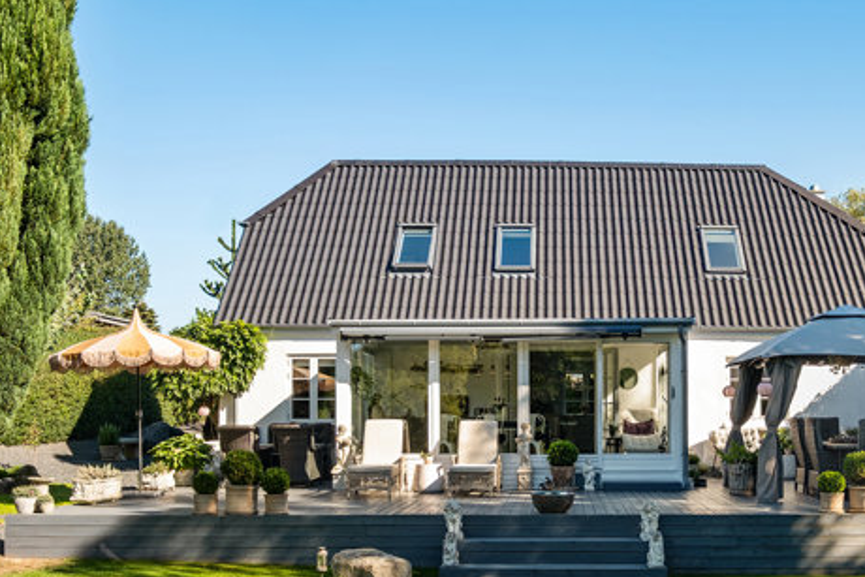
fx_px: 1033
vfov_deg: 31.0
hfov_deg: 45.0
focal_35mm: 43
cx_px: 553
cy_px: 370
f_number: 7.1
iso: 200
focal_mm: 21.9
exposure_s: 1/320
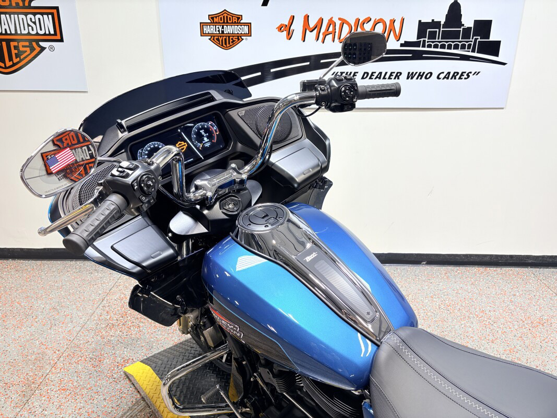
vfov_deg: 53.1
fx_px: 418
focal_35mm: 26
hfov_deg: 67.3
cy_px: 209
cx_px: 278
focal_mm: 5.96
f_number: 1.6
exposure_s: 1/120
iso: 40
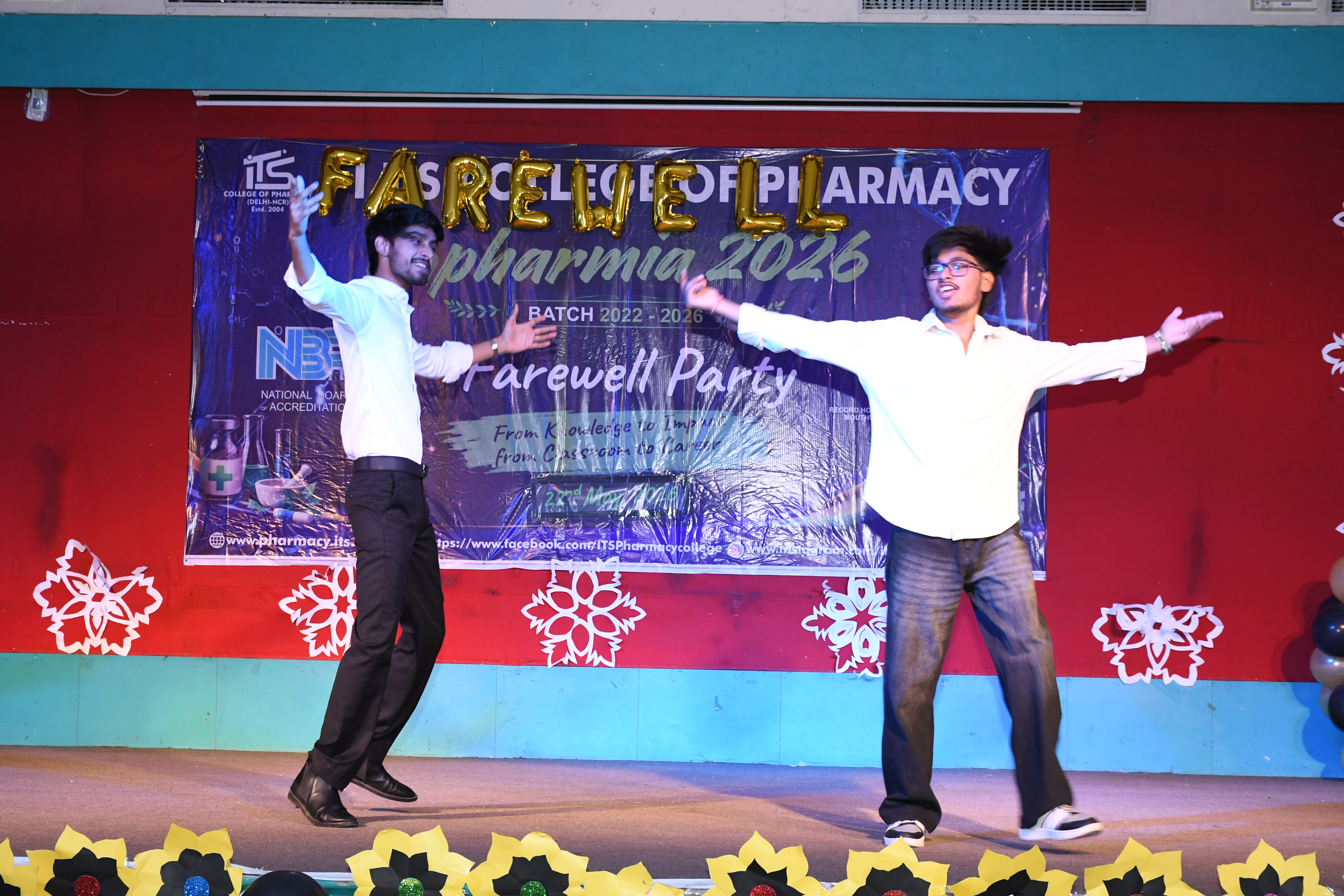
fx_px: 2352
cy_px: 448
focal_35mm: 63
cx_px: 672
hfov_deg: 31.9
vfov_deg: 21.6
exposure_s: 1/100
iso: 1600
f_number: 6.3
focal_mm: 42
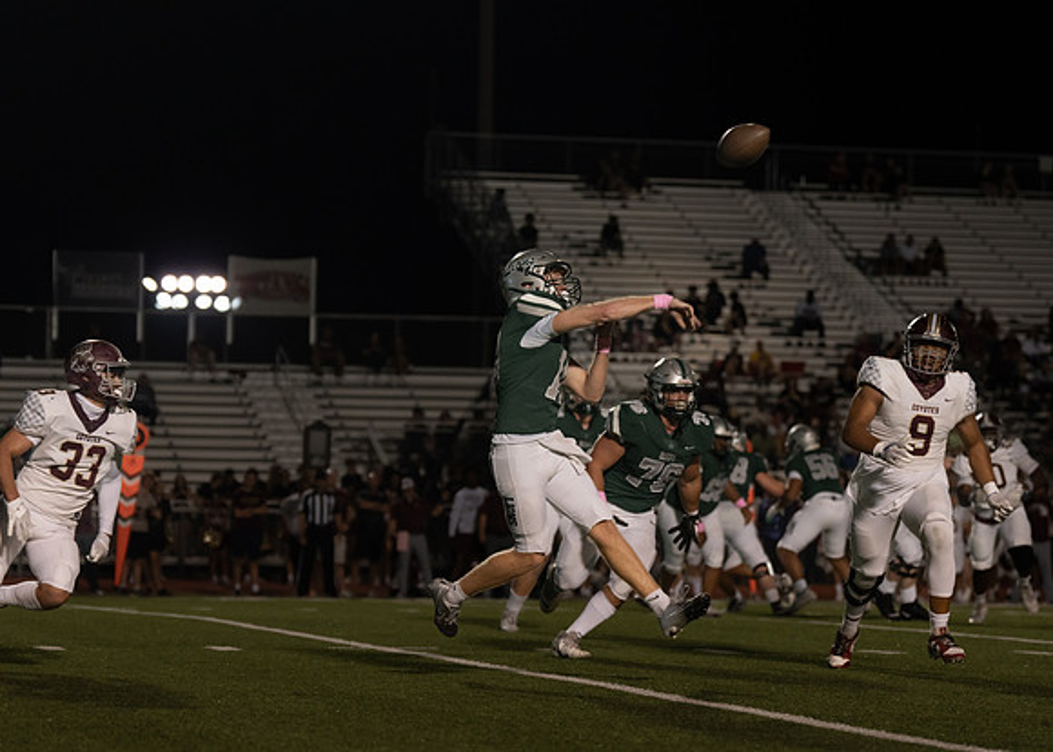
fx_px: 3848
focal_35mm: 129
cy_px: 447
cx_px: 540
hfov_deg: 15.6
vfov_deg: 11.2
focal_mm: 100
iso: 1000
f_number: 2.8
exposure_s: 1/1000
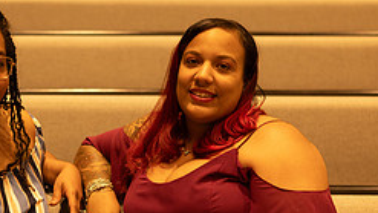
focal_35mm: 86
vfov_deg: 14.0
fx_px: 862
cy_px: 185
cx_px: 47
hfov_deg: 24.1
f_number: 1.8
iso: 1250
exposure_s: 1/500
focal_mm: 35
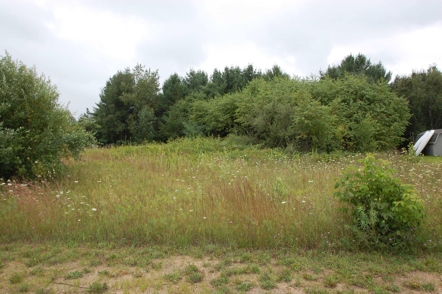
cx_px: 221
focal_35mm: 26
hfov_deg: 70.5
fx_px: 313
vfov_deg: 50.3
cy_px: 147
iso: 200
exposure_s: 1/200
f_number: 7.1
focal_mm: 17
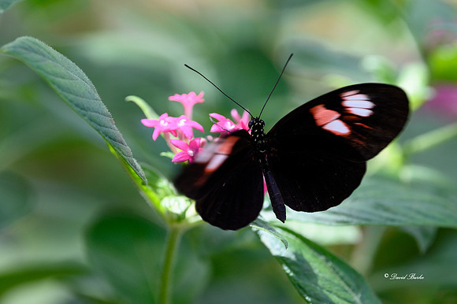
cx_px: 309
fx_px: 3859
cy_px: 191
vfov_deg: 4.5
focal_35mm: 304
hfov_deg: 6.8
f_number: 5
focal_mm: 200
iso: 320
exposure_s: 1/250
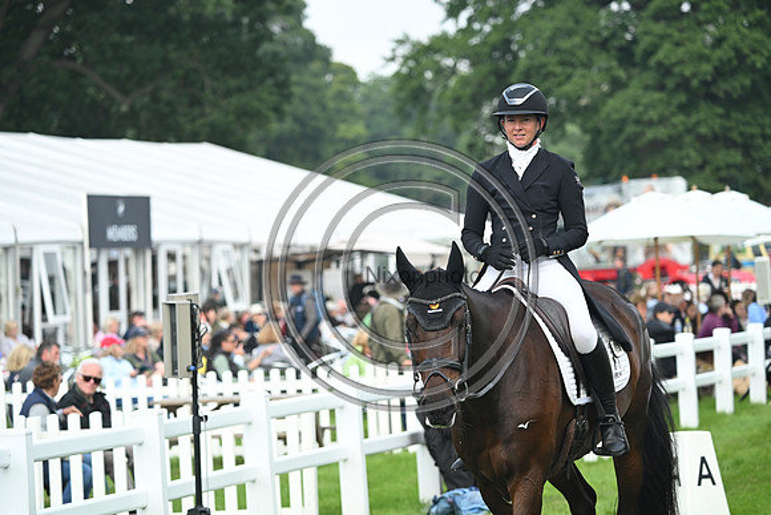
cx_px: 386
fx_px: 3642
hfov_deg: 12.1
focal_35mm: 170
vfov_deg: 8.1
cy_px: 258
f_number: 4.8
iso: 720
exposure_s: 1/1250
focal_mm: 170
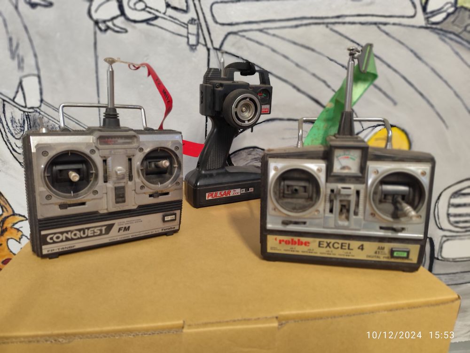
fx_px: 312
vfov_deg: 58.9
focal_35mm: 23
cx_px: 235
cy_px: 176
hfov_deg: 73.9
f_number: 1.65
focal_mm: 6.14
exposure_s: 1/25
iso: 1250
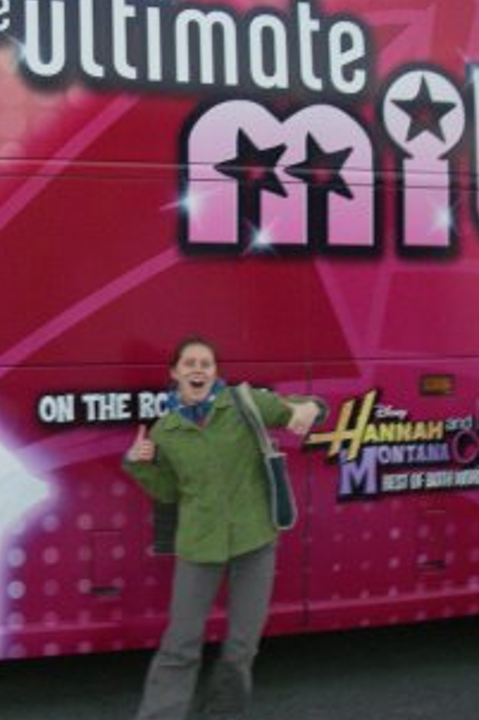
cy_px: 353
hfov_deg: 22.8
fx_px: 1179
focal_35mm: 59
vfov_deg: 34.0
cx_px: 124
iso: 400
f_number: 3.3
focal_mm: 6.3
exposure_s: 1/50
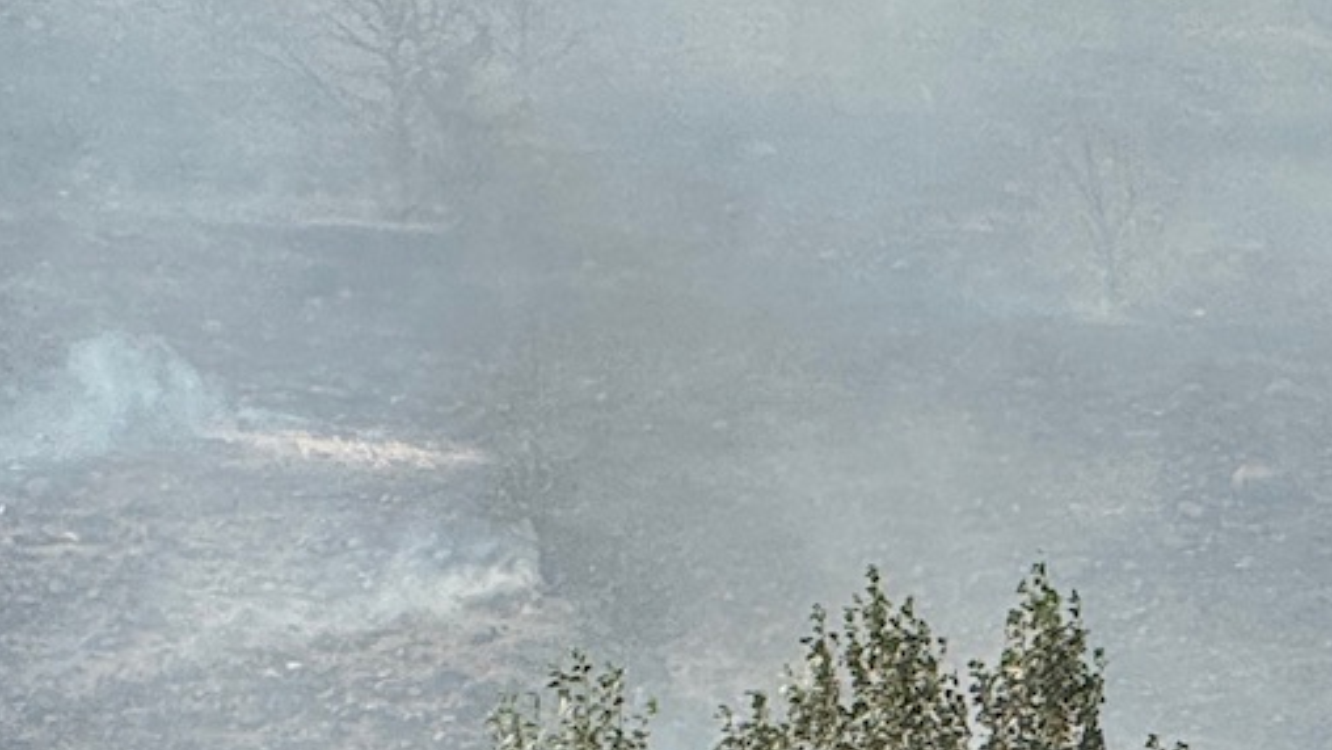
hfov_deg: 4.1
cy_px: 1020
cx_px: 1859
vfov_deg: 2.3
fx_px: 18617
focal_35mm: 527
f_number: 2.8
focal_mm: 15.66
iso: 50
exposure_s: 1/990
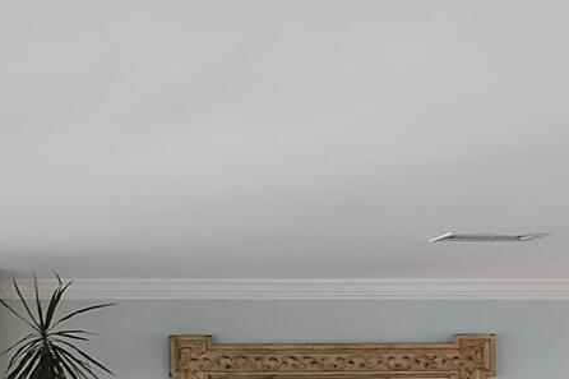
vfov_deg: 12.7
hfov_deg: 17.3
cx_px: -385
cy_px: 593
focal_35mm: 101
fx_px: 1596
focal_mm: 10
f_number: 4.5
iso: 100
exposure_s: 1/25
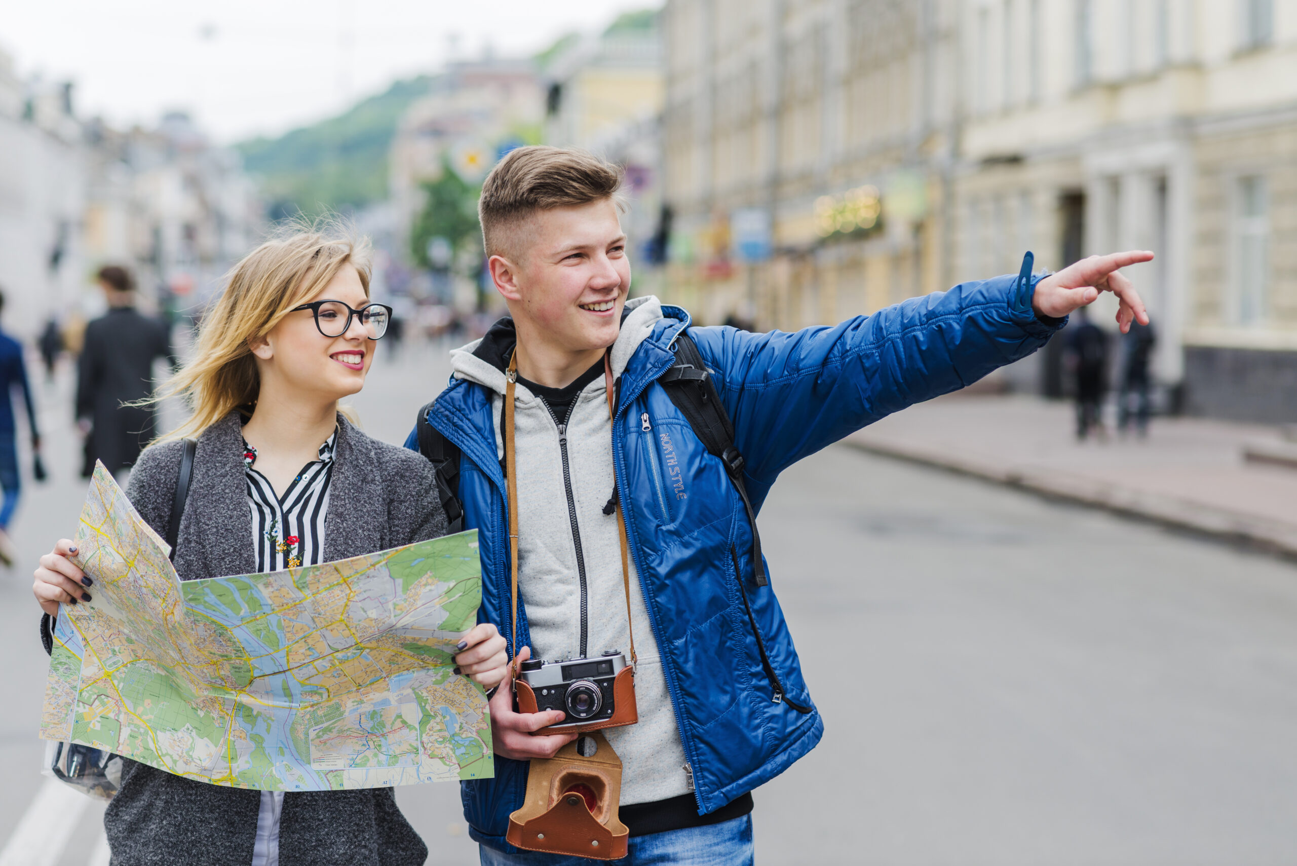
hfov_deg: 23.9
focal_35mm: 85
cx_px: 648
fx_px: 3063
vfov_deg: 16.1
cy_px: 433
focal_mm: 85
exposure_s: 1/800
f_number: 2.8
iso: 160
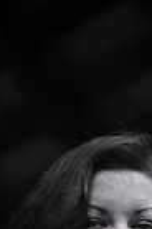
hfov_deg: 4.1
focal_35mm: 334
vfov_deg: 6.2
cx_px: 145
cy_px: 259
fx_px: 2126
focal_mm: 75
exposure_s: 1/20
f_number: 2.8
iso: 100
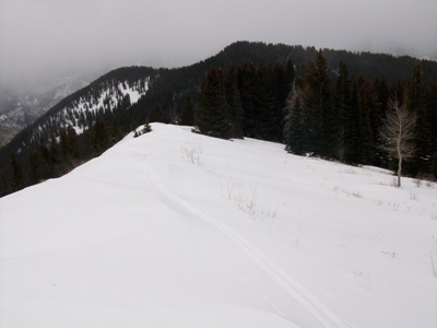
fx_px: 429
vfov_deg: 41.8
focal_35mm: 34
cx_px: 218
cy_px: 164
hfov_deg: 54.0
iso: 64
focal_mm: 5.7
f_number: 5.5
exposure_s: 1/218
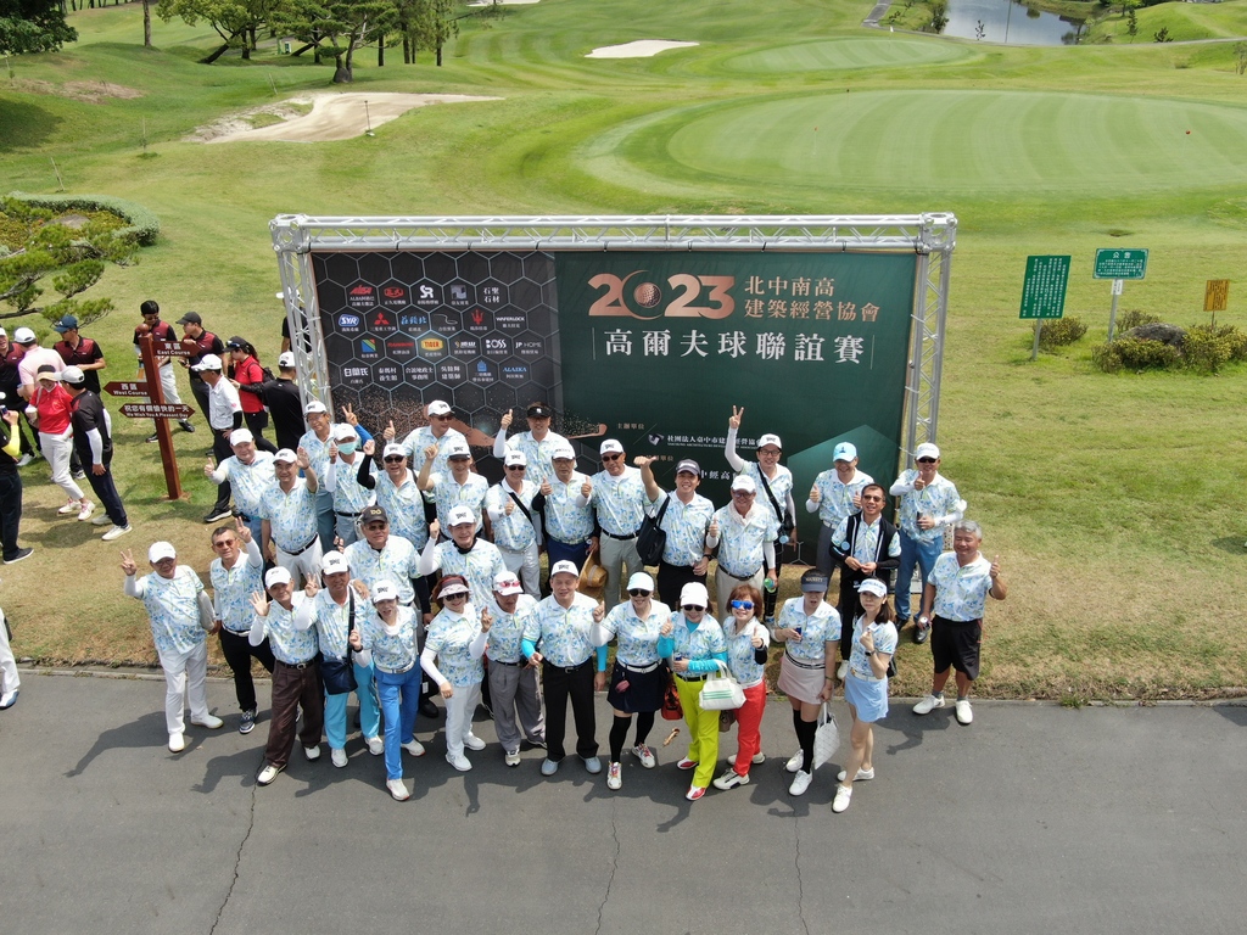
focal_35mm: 36
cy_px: 468
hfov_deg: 51.4
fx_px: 1297
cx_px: 624
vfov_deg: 39.7
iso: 100
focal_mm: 6.08
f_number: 3.3
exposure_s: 1/640
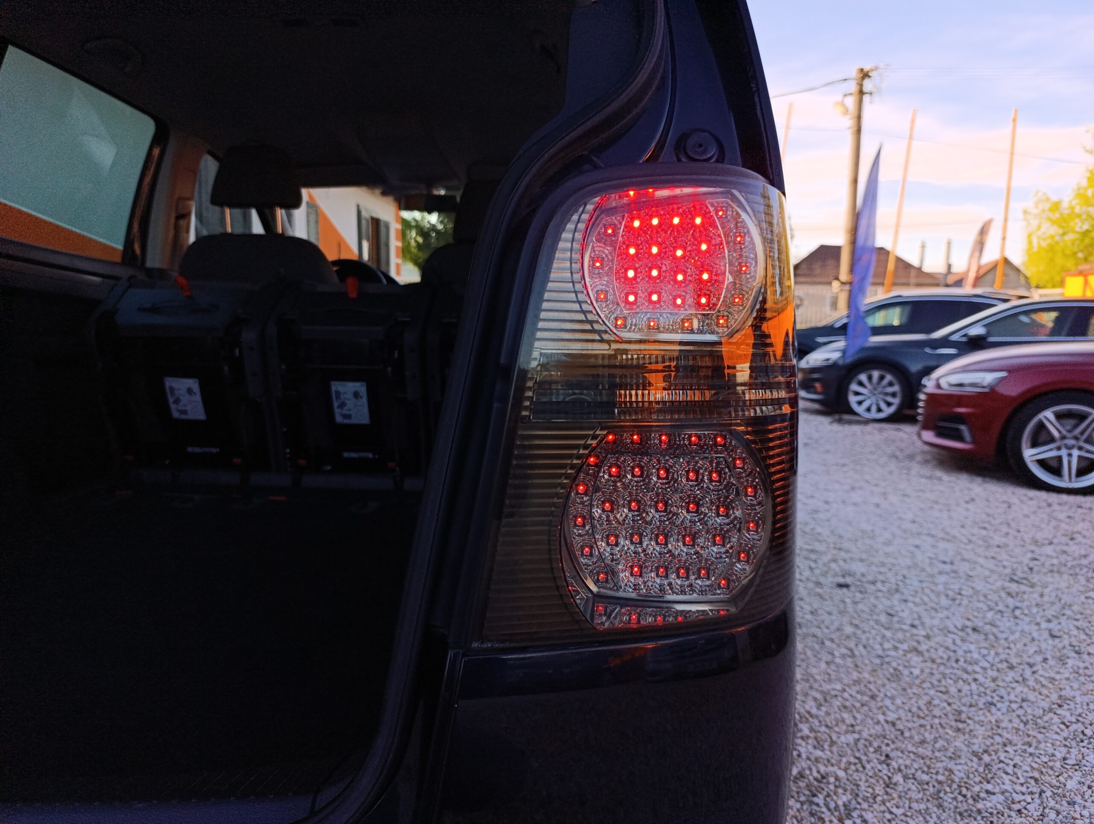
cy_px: 412
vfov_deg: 59.0
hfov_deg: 73.8
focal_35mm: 23
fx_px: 728
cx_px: 547
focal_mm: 6.14
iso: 50
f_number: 1.6
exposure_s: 1/392
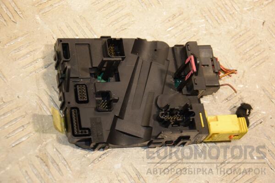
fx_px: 802
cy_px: 92
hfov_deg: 19.5
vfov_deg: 13.0
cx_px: 138
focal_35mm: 105
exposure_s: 1/160
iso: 800
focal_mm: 70
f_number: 5.3
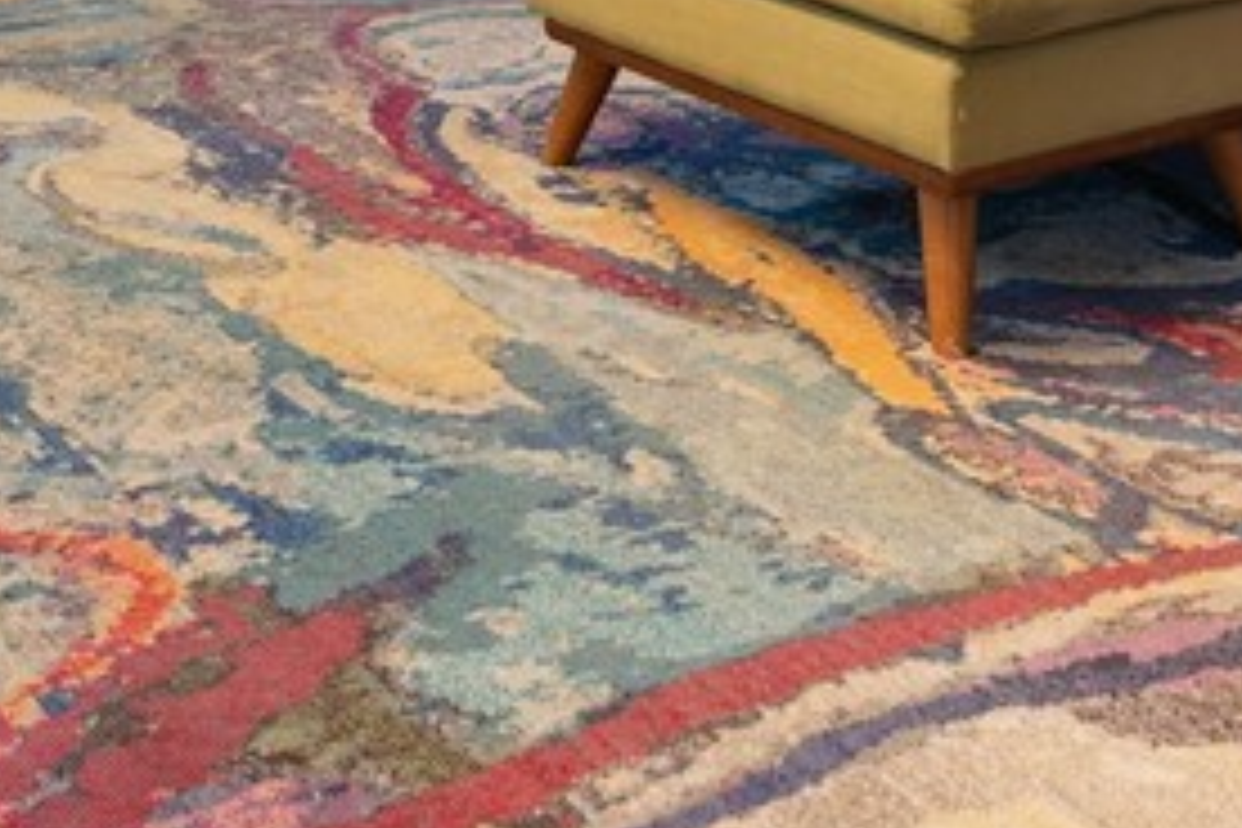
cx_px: 270
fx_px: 2173
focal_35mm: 63
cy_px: -549
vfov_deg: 18.2
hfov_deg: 31.2
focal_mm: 16
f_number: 2.8
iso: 400
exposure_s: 1/5
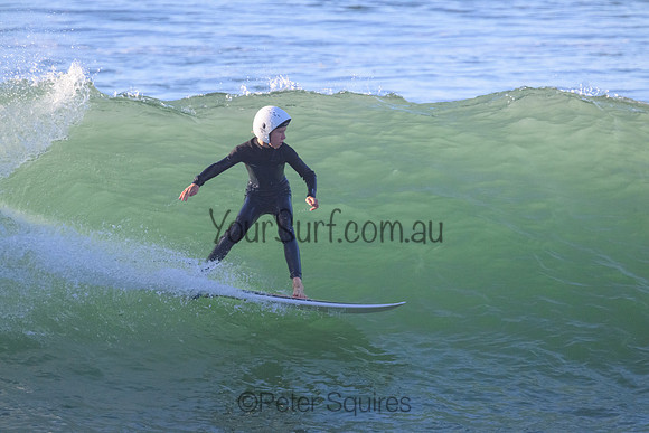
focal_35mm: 800
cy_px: 216
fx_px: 14425
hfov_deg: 2.6
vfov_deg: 1.7
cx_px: 324
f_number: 11
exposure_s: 1/2000
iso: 5000
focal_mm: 800
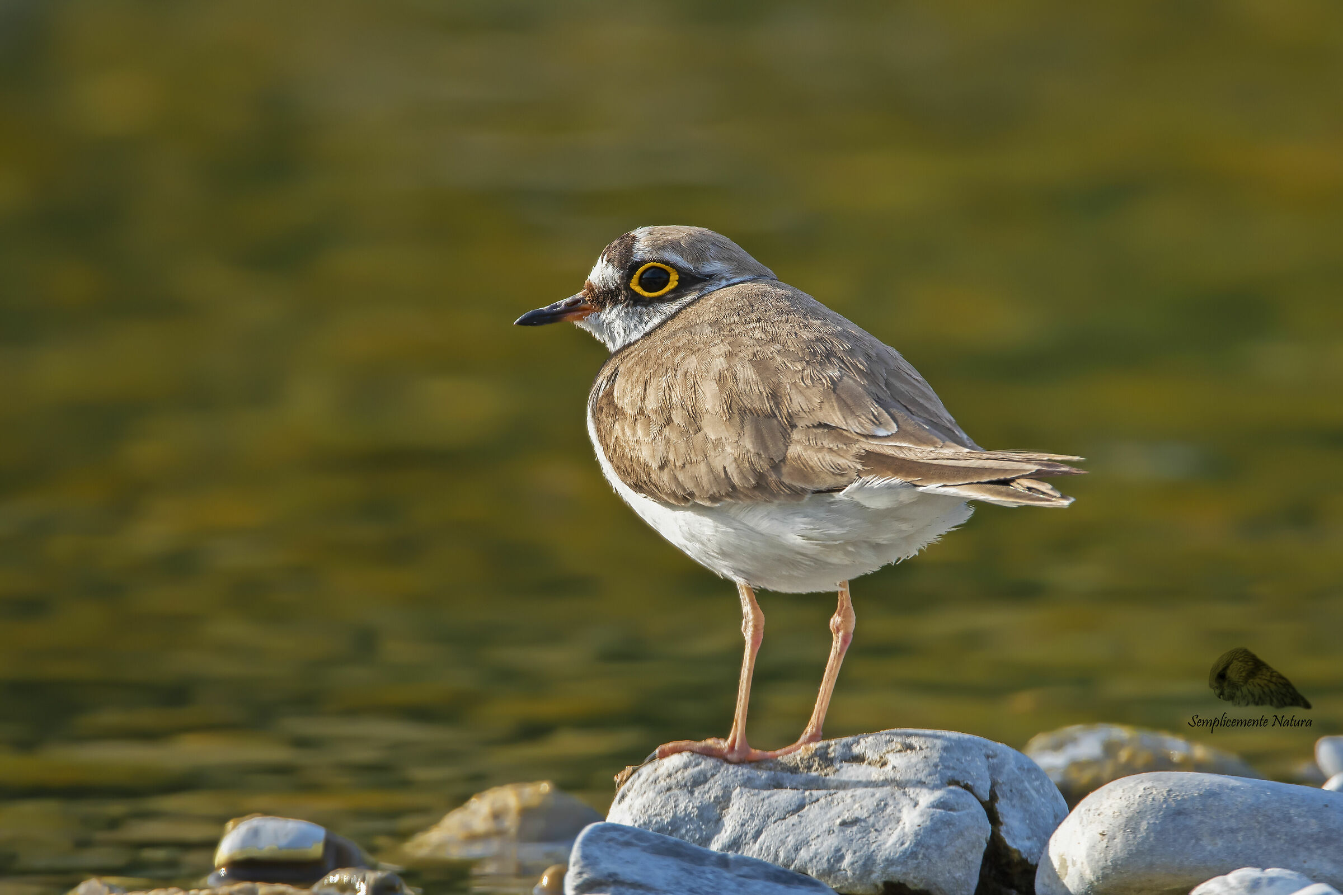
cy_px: 448
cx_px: 672
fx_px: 44763
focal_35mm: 1200
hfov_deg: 1.7
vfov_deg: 1.1
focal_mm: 600
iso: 400
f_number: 8
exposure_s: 1/250
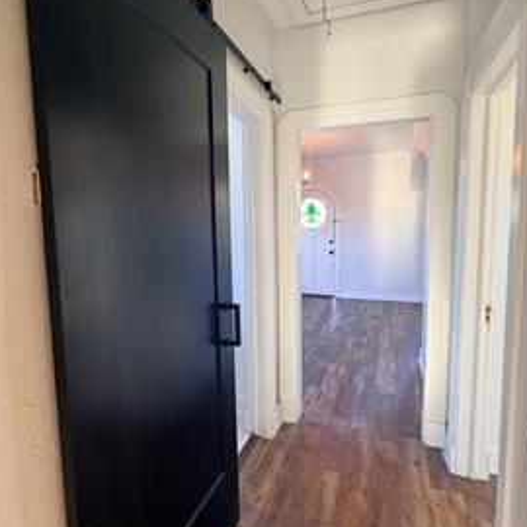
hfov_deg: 69.6
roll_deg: +1.3
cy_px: 269
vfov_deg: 69.6
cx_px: 250
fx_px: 379
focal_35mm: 22
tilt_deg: -5.0
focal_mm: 2.22
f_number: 2.2
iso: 200
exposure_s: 1/60
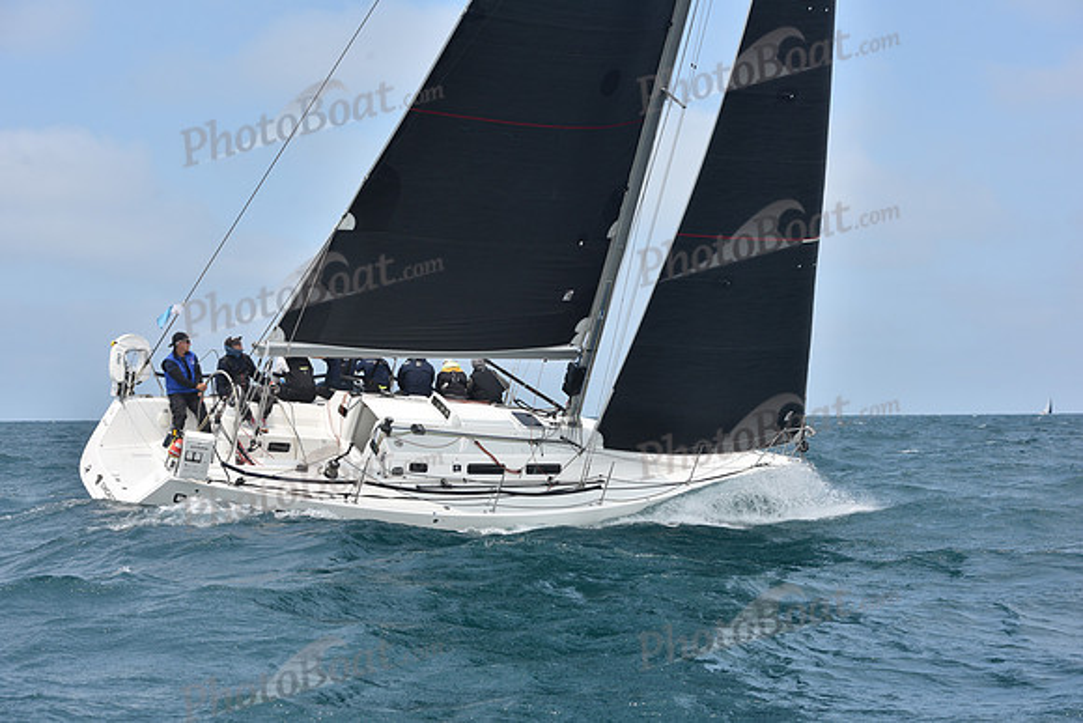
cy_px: 362
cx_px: 542
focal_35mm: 70
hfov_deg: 28.8
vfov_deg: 19.5
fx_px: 2106
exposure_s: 1/800
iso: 250
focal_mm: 70
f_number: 9
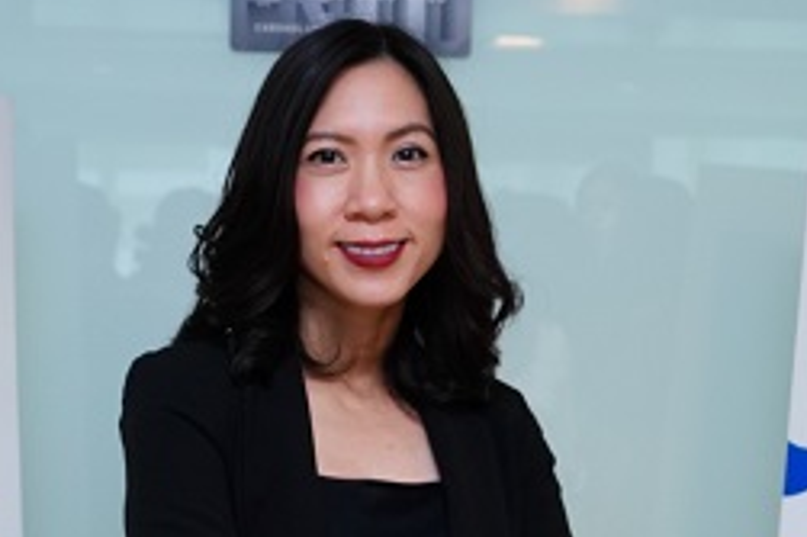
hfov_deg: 22.9
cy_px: 484
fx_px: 1994
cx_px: 447
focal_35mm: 89
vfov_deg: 15.2
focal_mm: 24
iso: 1600
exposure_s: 1/50
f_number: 4
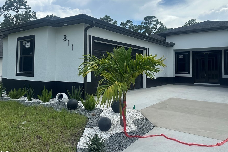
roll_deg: -1.1
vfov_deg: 44.7
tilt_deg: +2.5
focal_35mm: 29
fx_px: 184
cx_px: 117
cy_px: 59
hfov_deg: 63.6
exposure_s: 1/7576
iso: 80
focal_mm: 6.86
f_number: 1.78
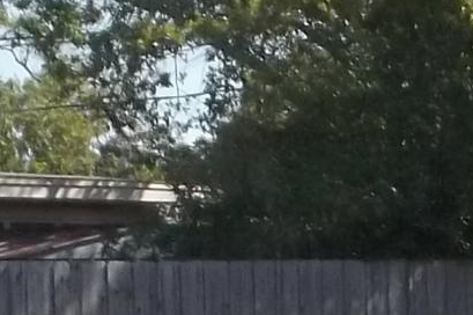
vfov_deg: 5.3
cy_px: 611
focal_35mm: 252
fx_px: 3308
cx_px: 864
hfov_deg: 7.9
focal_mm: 5.9
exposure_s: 1/125
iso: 64
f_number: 8
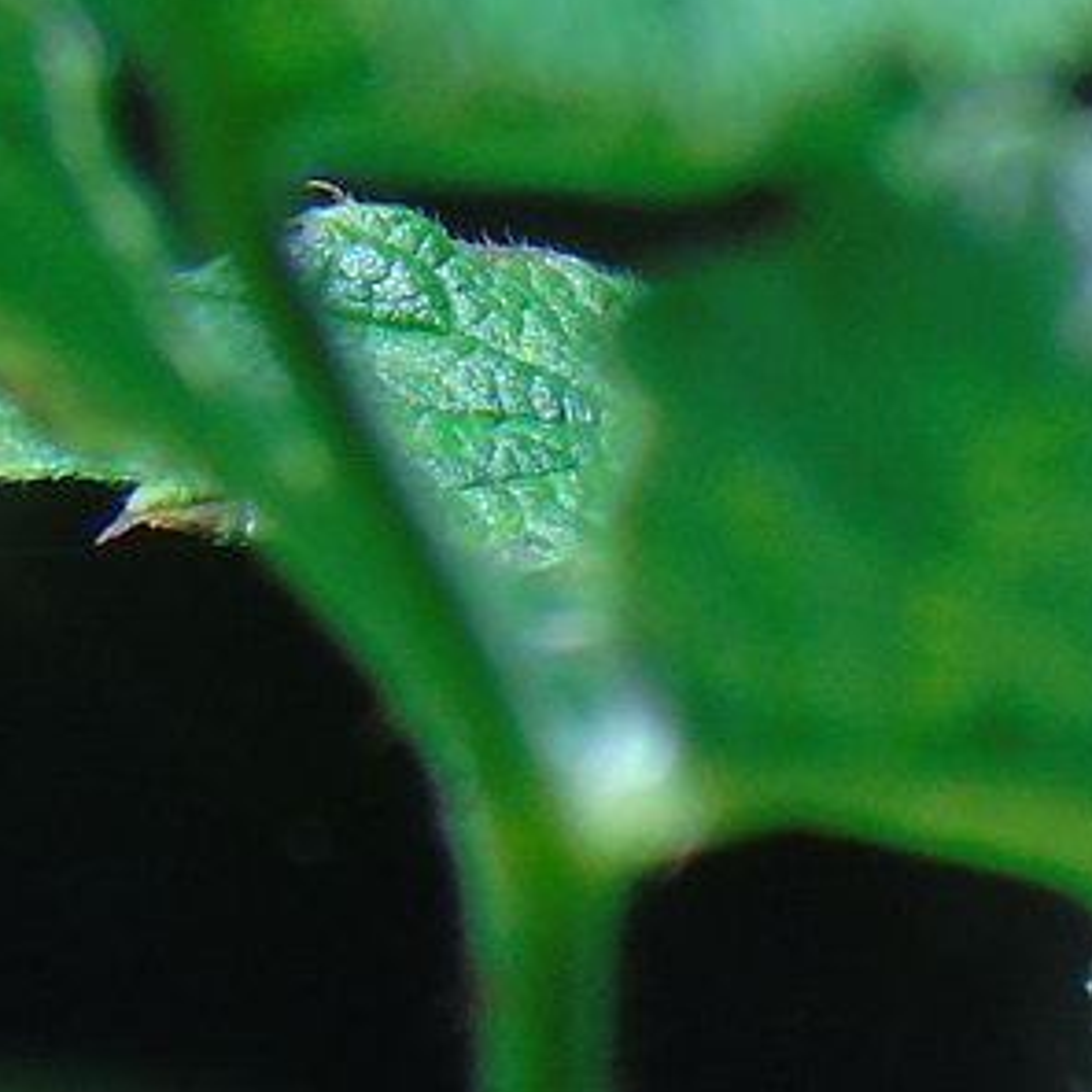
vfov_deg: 2.0
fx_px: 31693
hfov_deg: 2.0
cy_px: 2007
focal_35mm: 888
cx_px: 2472
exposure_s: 1/125
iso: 80
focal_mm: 33
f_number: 5
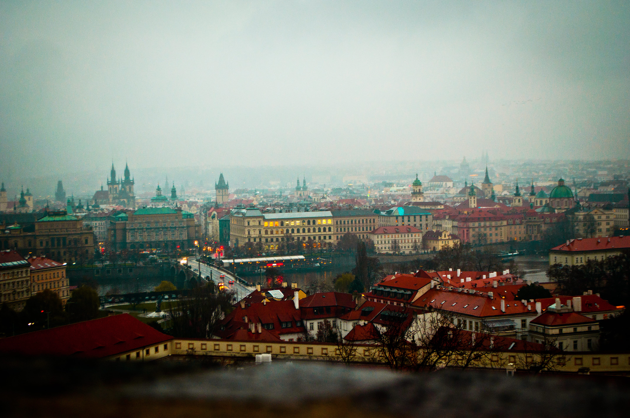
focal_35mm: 60
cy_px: 209
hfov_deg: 33.4
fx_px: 1049
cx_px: 315
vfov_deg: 22.6
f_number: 5.3
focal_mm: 40
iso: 640
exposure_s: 1/30
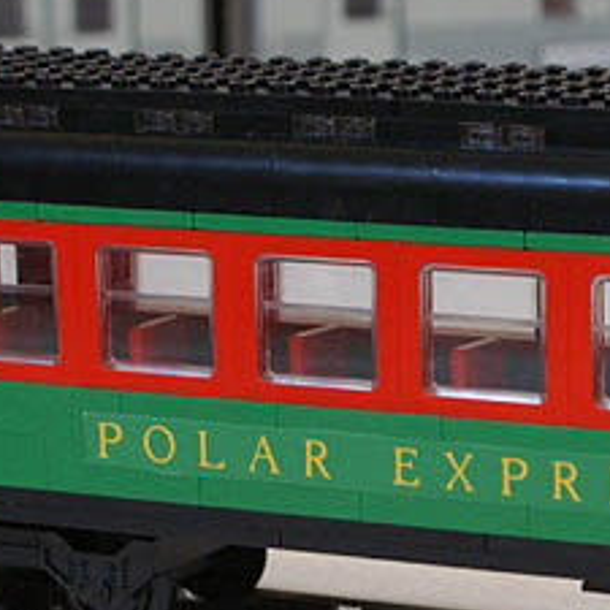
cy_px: 382
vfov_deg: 9.8
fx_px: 3563
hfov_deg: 9.8
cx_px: 488
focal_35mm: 179
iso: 800
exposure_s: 1/20
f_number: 5.6
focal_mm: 35
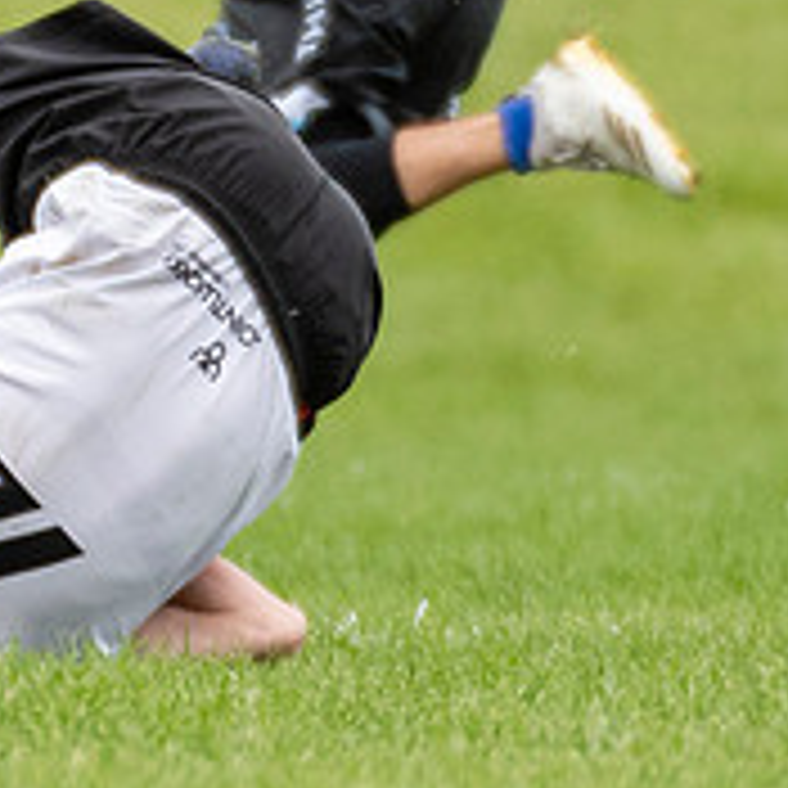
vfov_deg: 0.6
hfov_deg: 0.6
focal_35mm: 3161
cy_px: -187
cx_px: 32
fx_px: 81410
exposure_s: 1/1250
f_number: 4
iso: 640
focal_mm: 400
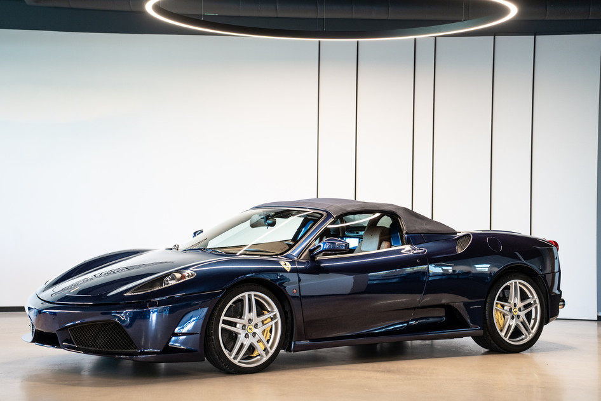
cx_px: 300
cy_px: 200
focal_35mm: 75
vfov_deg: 18.2
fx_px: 1252
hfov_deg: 27.0
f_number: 3.2
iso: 1000
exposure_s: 1/100
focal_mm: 75
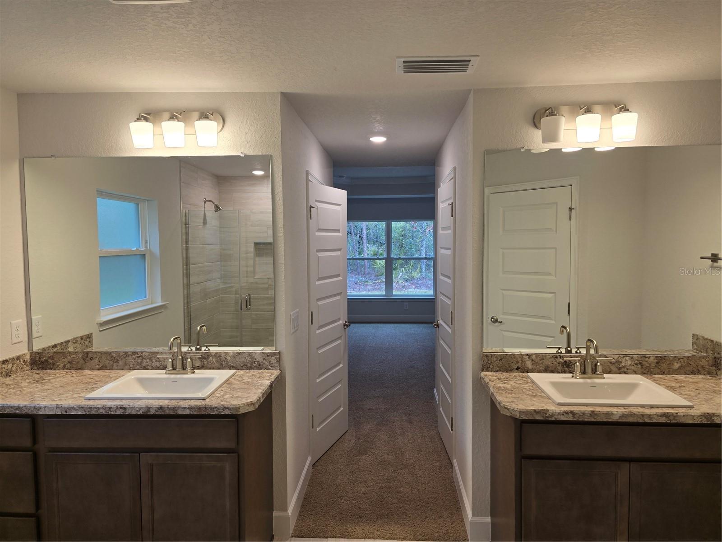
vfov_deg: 58.9
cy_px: 271
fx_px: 480
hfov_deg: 73.9
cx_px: 361
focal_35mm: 23
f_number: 1.7
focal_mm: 6.3
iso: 64
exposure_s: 1/120
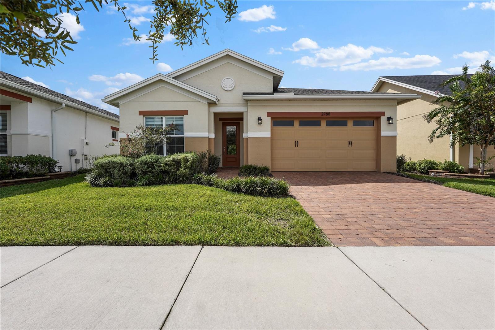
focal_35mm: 14
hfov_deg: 104.3
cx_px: 248
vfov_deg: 81.2
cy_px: 165
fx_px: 192
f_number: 5.6
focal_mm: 14
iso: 200
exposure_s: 1/1000
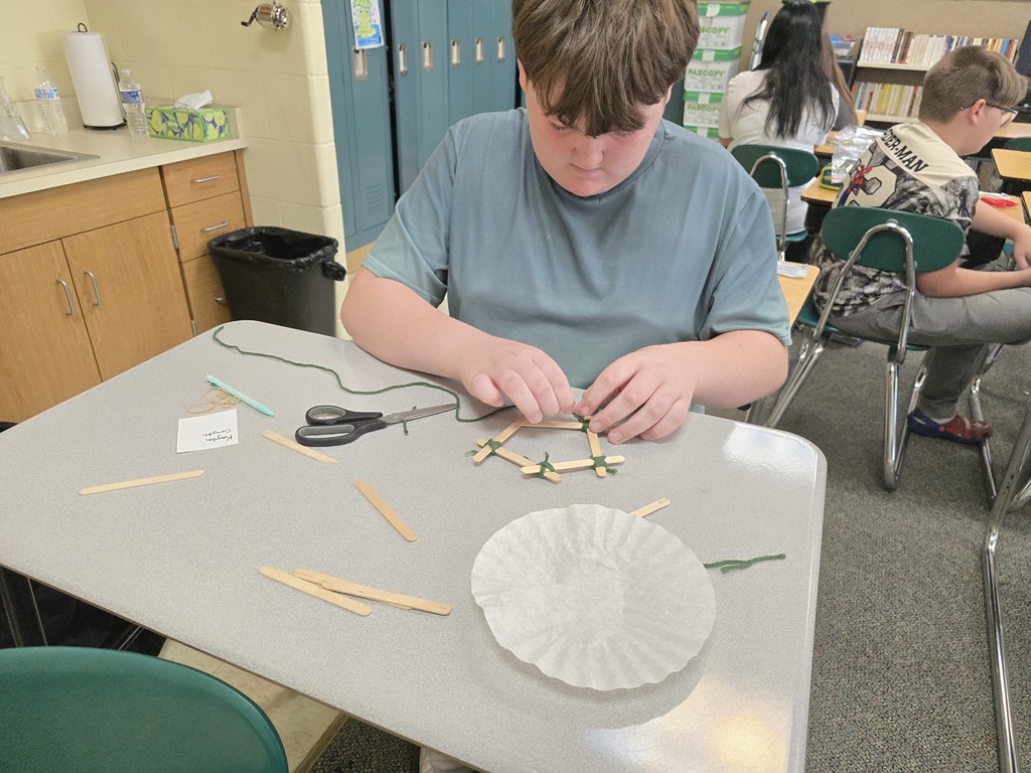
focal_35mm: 23
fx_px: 685
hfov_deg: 73.9
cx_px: 516
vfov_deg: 58.9
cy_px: 386
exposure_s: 1/120
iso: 640
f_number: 1.7
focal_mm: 6.3
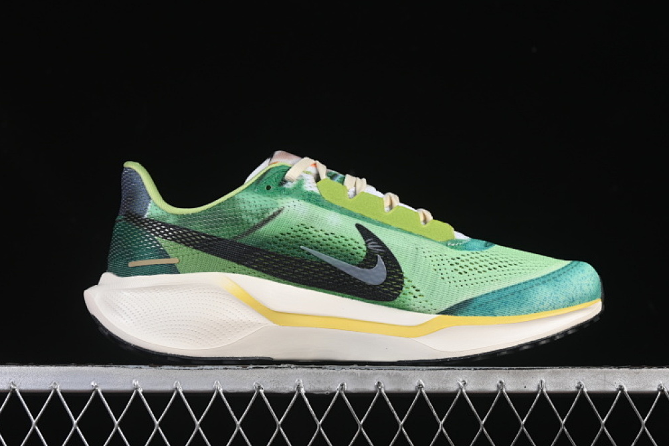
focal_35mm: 81
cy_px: 217
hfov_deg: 25.1
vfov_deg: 16.9
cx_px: 343
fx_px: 1505
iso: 160
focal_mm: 50
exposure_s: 1/80
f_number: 8
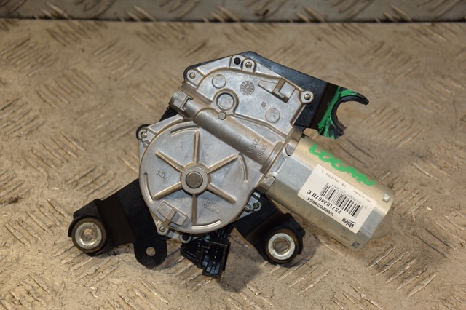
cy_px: 155
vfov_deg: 13.8
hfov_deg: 20.6
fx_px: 1281
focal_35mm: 99
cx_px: 233
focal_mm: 66
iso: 800
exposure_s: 1/160
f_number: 5.3
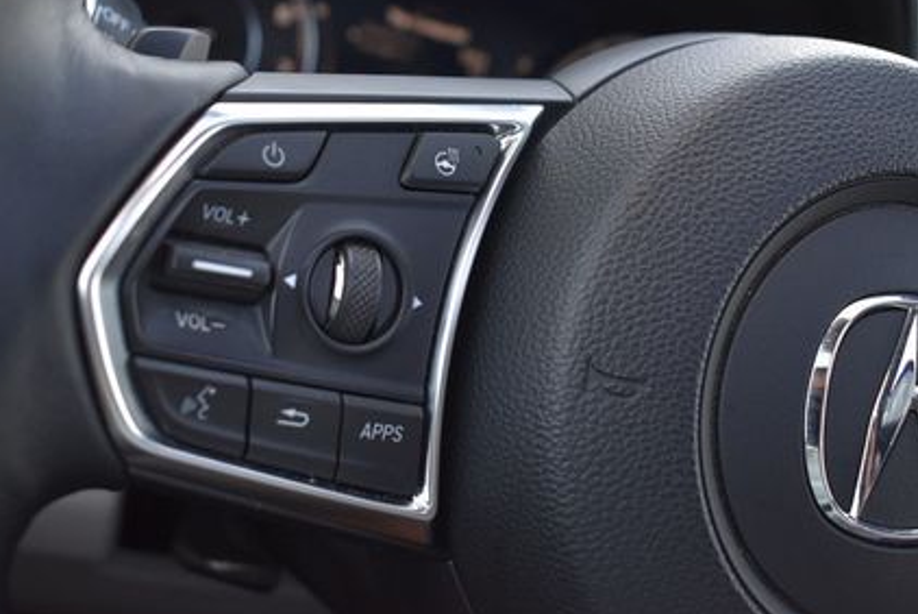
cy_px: 193
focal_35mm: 50
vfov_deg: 26.8
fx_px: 1276
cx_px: 470
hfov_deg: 39.6
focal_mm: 22
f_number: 3.8
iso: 640
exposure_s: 1/250
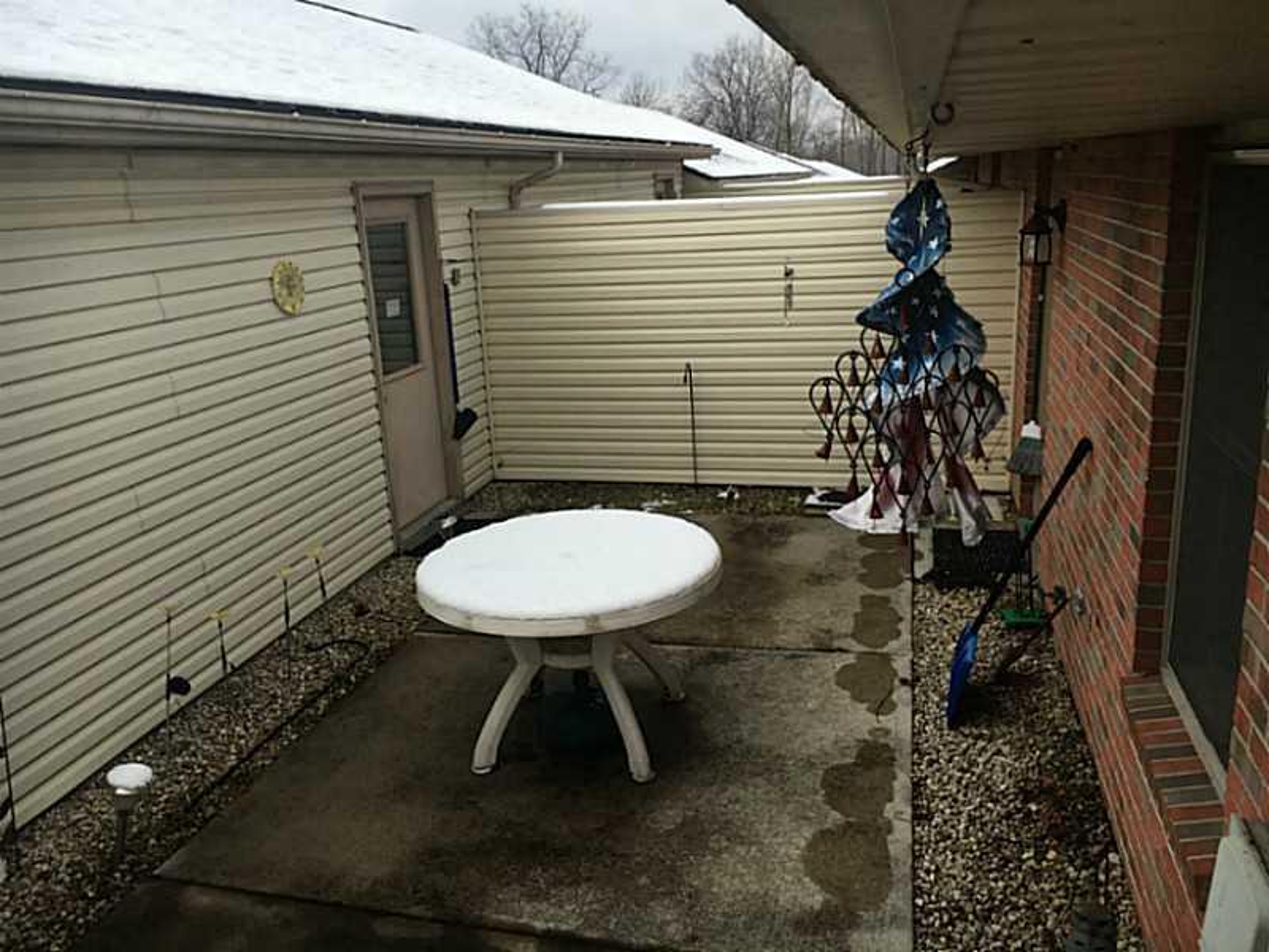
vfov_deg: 48.2
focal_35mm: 29
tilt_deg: -15.5
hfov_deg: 61.7
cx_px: 634
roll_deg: +2.4
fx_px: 1063
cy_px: 476
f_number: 2.2
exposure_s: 1/884
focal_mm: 4.15
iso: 25
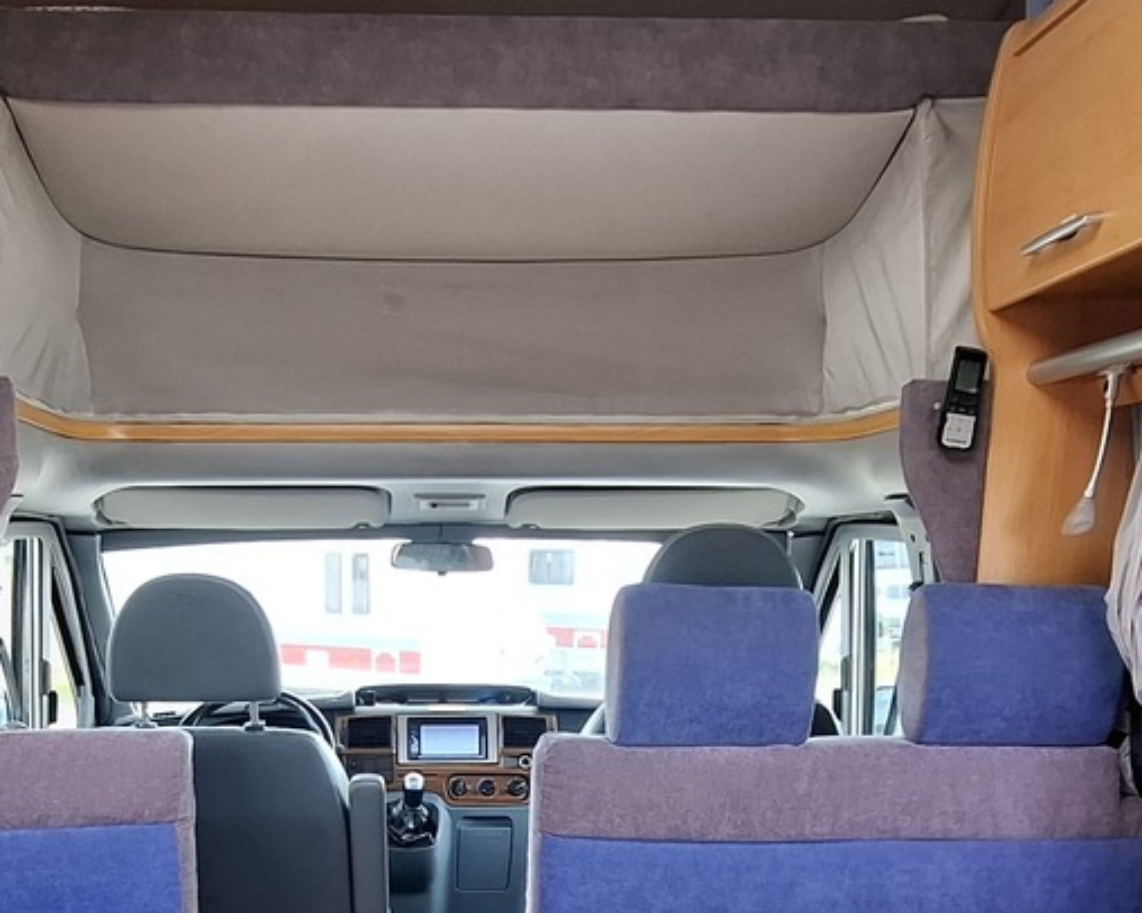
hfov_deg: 49.8
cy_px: 891
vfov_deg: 37.3
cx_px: 427
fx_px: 1216
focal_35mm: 36
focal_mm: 1.74
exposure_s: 1/60
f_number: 2.2
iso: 40
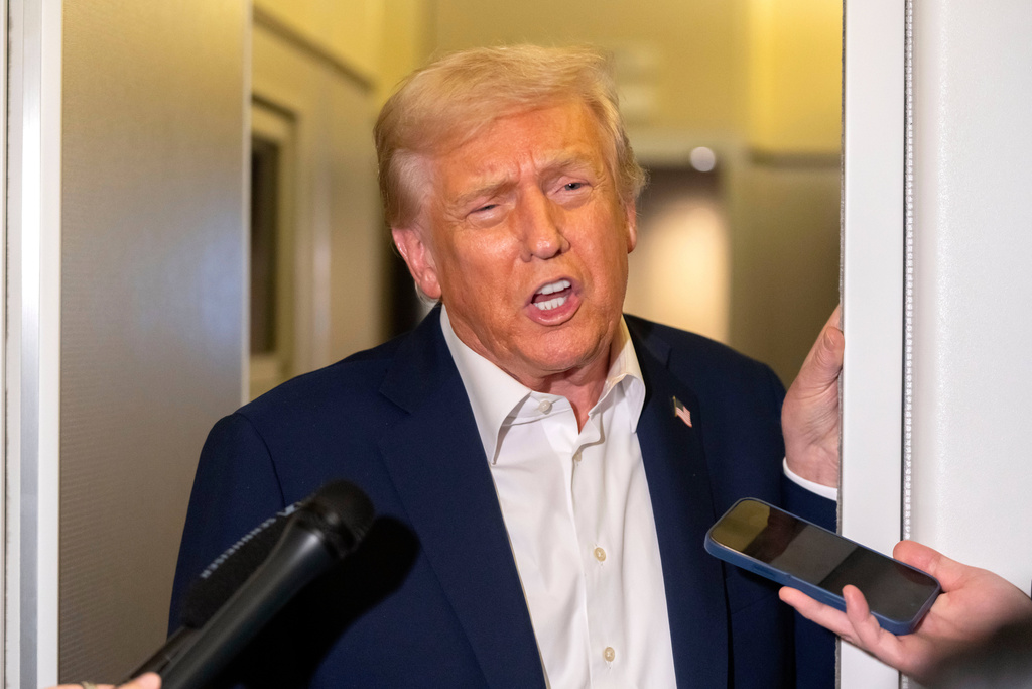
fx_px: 2293
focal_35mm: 80
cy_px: 344
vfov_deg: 17.1
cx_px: 516
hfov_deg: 25.4
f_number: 2.8
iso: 5000
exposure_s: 1/250
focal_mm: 80
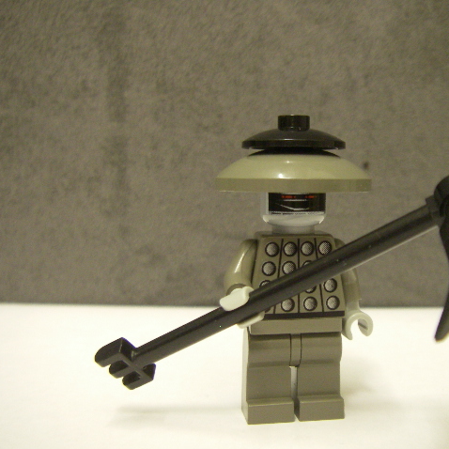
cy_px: 224
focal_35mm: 45
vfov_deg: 37.6
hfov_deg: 37.3
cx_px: 289
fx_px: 660
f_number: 3.3
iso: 320
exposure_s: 1/4
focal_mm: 6.3
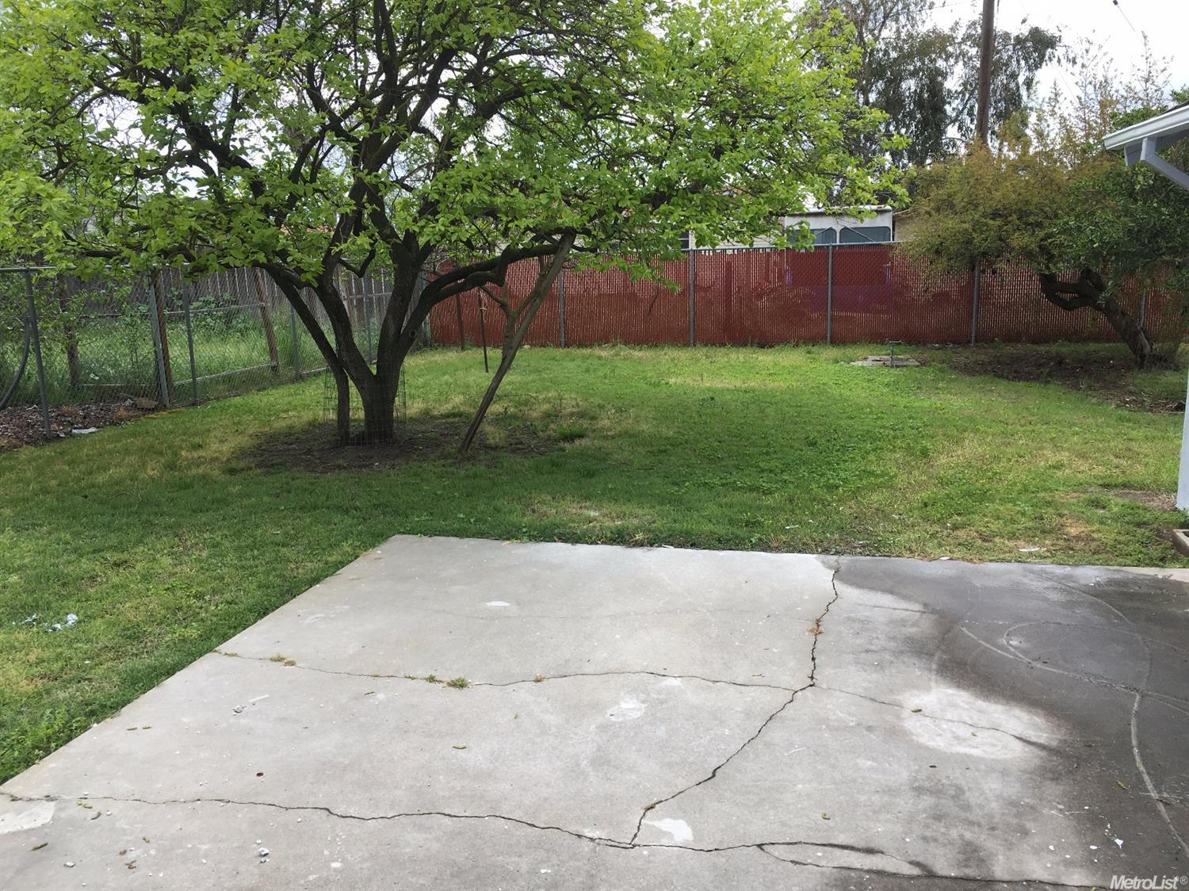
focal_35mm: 29
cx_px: 594
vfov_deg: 48.2
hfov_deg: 61.7
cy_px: 446
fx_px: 996
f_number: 2.2
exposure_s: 1/379
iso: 25
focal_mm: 4.15
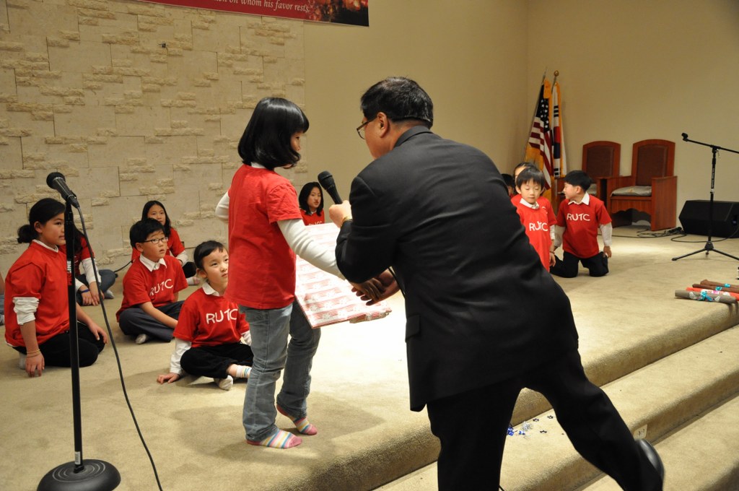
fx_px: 738
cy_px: 246
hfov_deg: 53.2
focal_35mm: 36
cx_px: 370
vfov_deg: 36.8
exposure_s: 1/60
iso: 1600
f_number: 3.8
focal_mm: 24
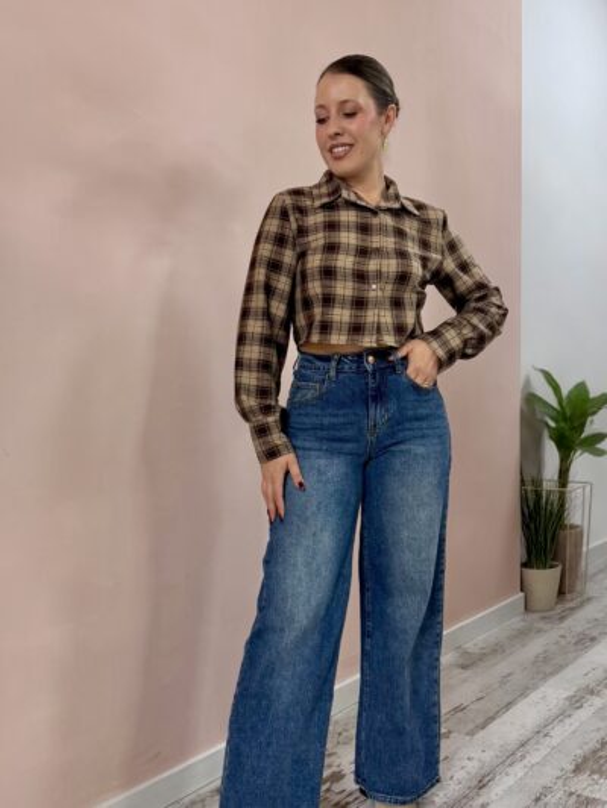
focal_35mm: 24
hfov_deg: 56.8
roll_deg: +1.2
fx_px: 561
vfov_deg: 71.6
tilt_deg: -2.4
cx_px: 304
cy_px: 404
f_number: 1.78
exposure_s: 1/100
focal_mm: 6.76
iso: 125
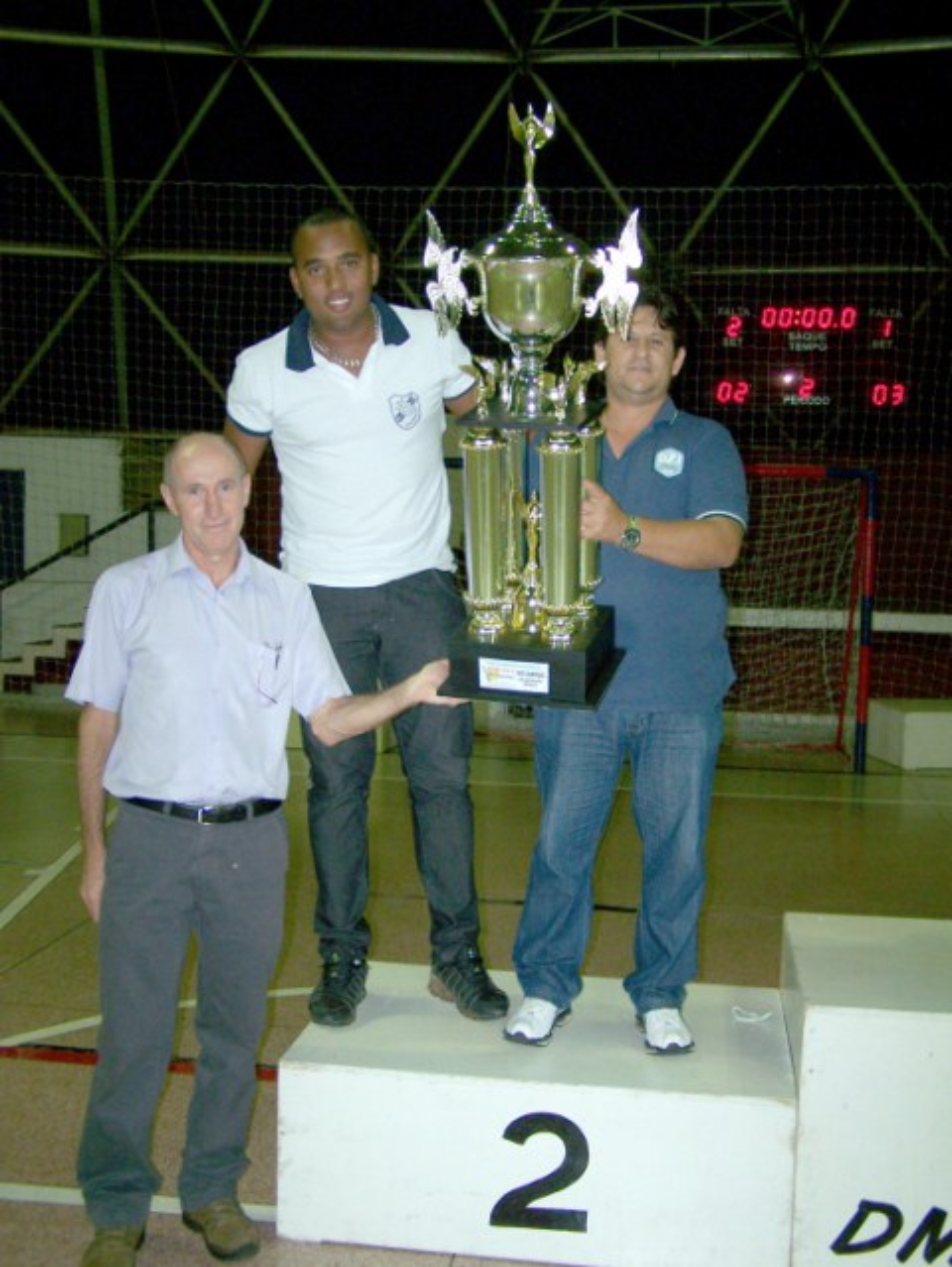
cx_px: 476
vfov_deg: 49.0
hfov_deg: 37.8
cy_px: 634
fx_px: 1392
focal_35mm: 38
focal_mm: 6.3
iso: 160
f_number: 2.8
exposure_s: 1/60
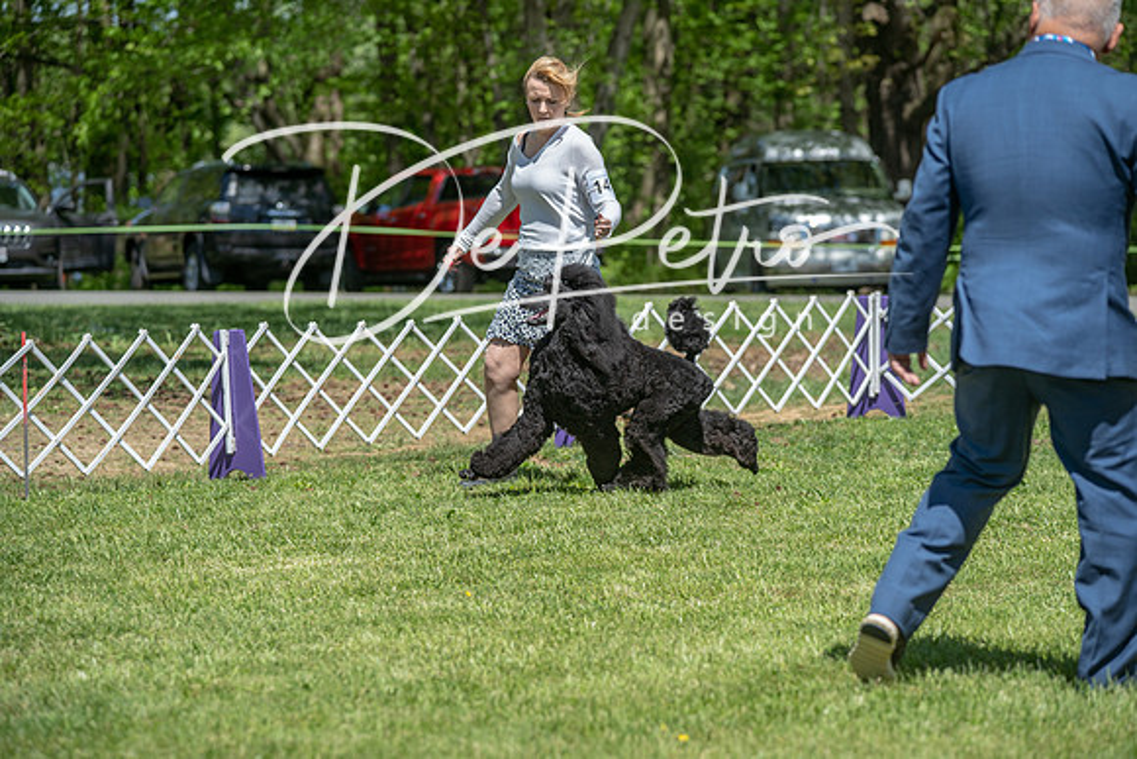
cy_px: 380
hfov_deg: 15.2
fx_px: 4265
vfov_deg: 10.2
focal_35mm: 135
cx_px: 568
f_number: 5
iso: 250
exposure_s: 1/1000
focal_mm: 135
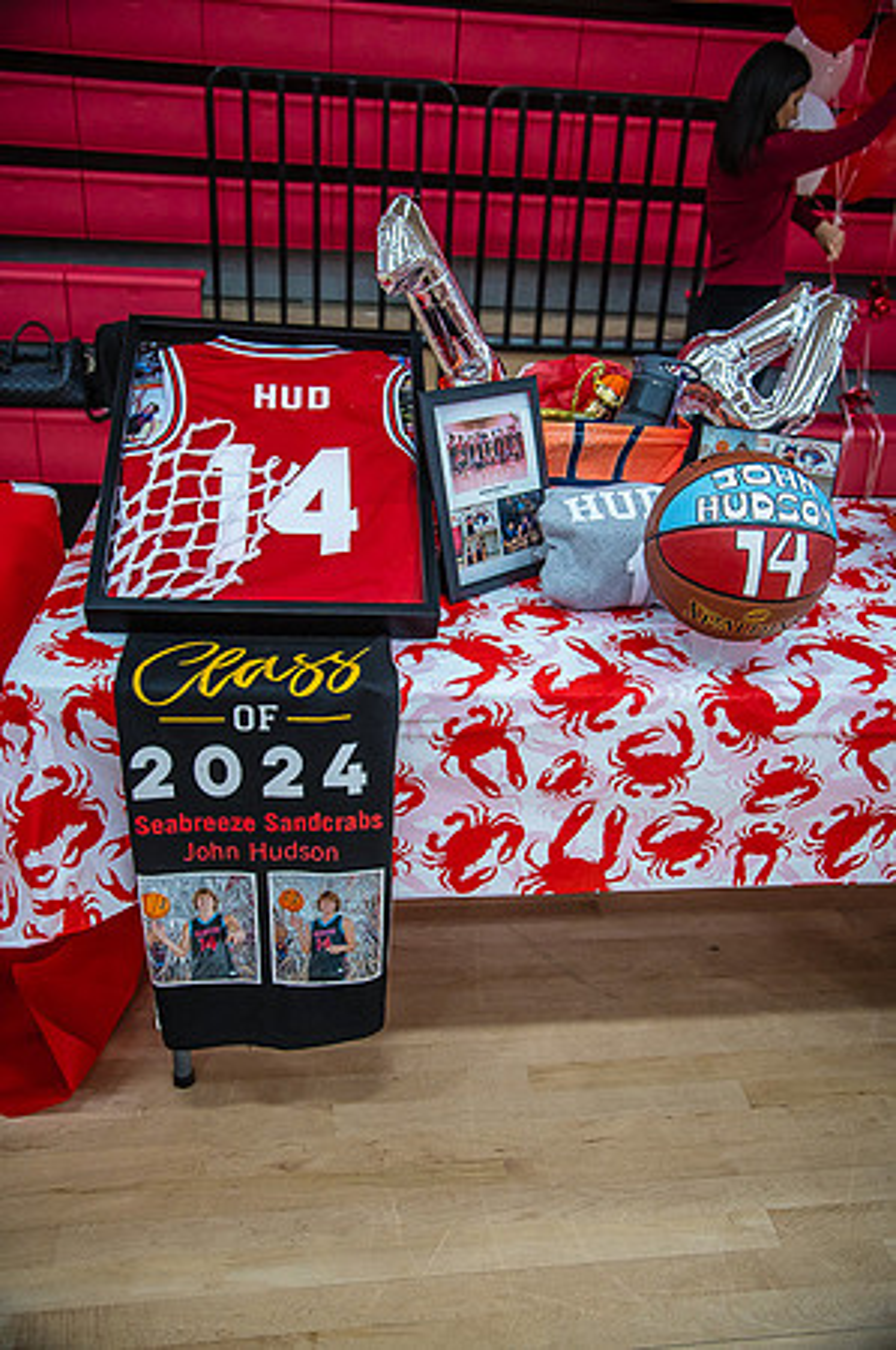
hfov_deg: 42.2
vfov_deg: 60.3
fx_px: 1160
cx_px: 448
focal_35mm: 31
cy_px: 675
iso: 2000
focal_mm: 31
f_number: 4
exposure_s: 1/320
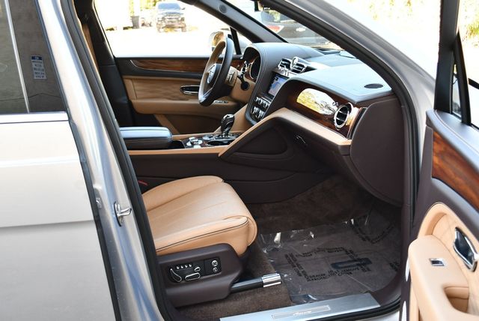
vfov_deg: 36.9
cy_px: 160
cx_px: 240
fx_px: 479
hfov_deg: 53.1
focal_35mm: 36
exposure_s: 1/250
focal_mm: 18
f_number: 3.5
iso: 640
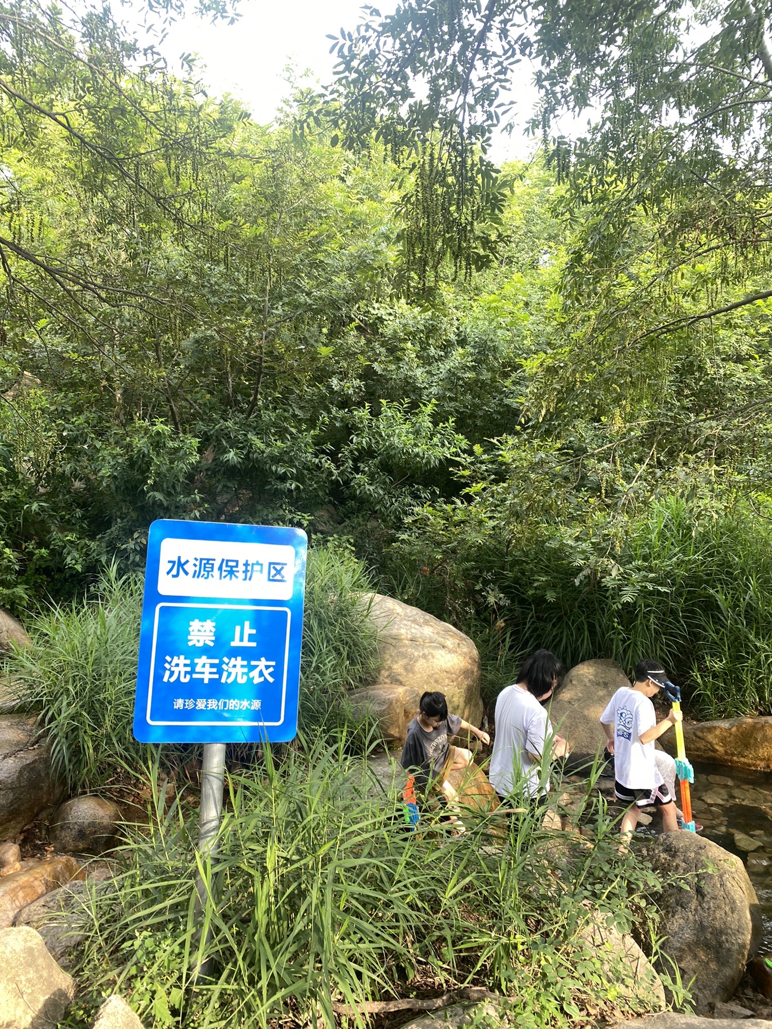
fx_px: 773
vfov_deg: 67.3
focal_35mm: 26
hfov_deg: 53.1
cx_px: 386
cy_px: 514
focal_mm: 4.25
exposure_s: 1/135
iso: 32
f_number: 1.8
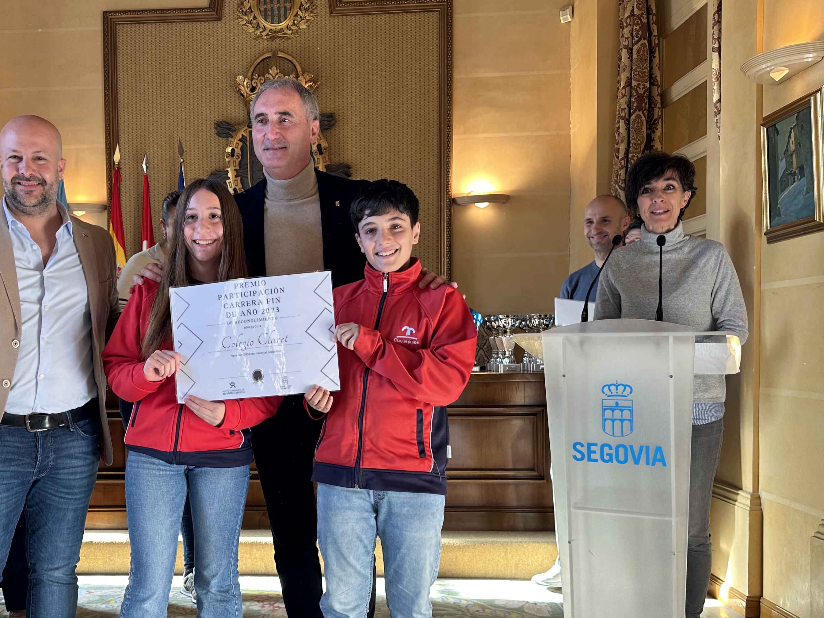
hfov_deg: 50.4
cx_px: 273
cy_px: 362
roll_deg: +0.4
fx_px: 857
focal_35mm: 36
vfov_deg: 39.5
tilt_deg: -1.1
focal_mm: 6.86
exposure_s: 1/100
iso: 80
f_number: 1.78
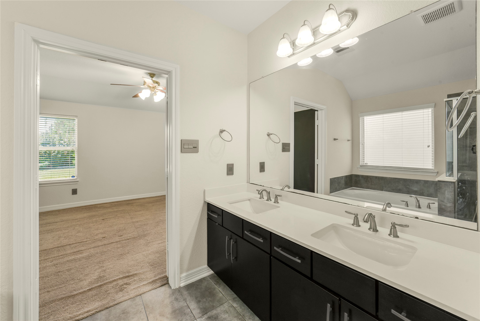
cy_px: 160
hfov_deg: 104.2
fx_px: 187
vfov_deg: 81.2
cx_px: 240
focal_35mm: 14
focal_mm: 14
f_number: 11
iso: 500
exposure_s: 1/40
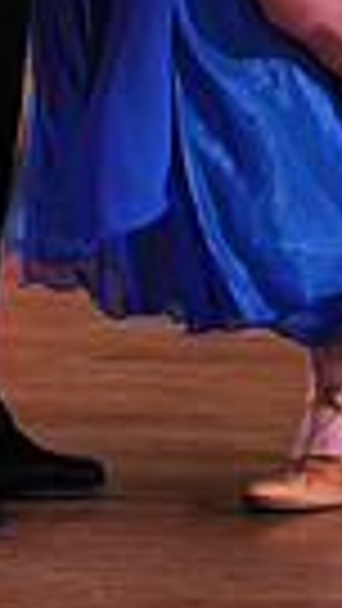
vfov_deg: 3.8
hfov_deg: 2.1
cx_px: 385
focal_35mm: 567
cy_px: -473
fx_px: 9135
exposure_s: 1/500
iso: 1250
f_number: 4
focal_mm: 126
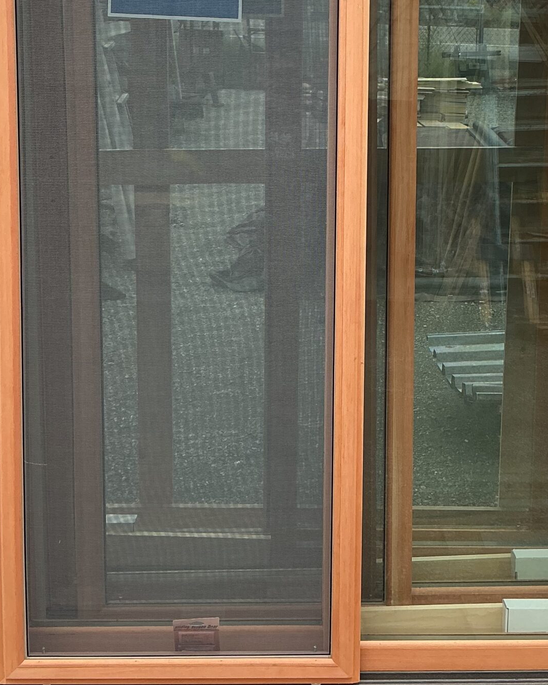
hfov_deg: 28.0
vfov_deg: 34.1
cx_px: 353
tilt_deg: -11.9
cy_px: 185
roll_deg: -1.8
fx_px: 1095
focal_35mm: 54
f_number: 1.8
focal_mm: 3
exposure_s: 1/586
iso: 25
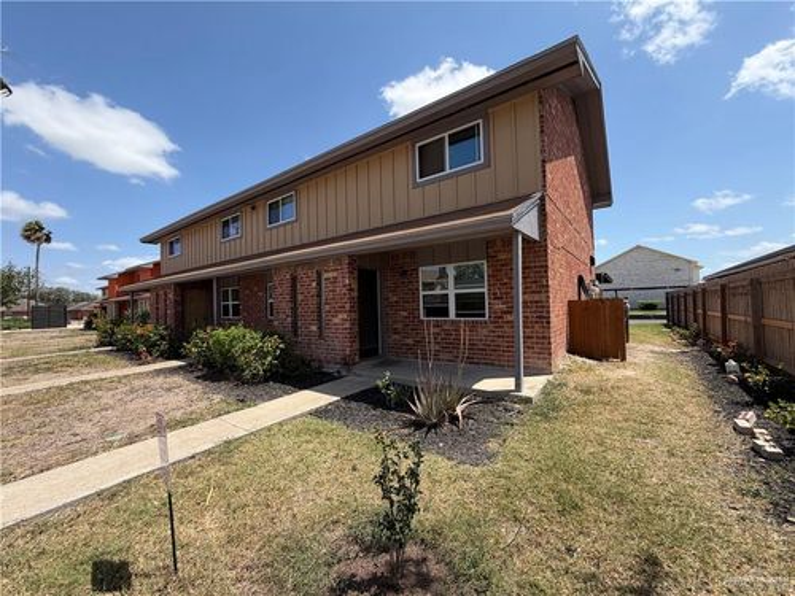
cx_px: 398
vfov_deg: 85.7
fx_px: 322
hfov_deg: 102.1
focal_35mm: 14
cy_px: 298
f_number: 2.2
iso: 20
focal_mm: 2.22
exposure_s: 1/770
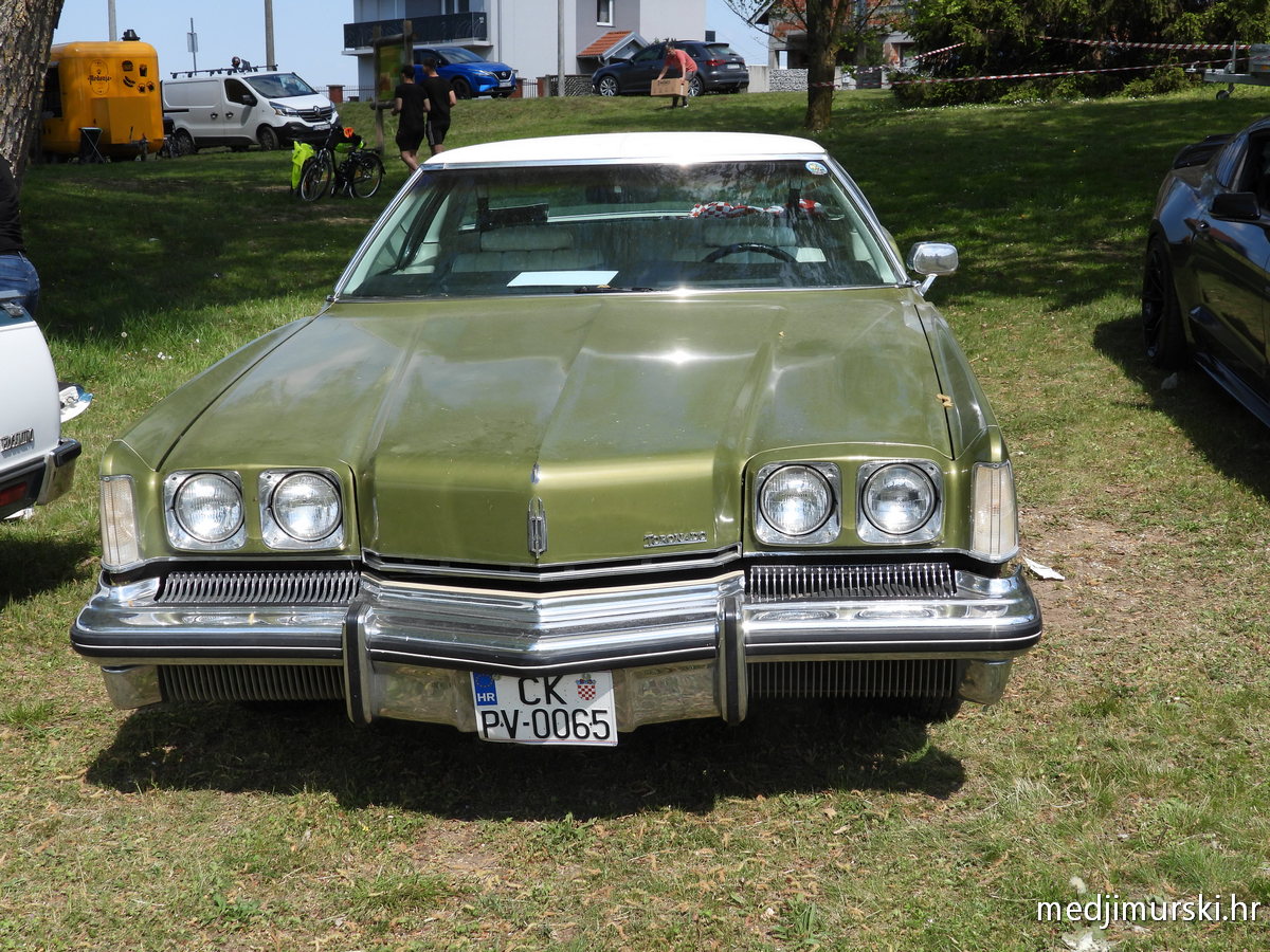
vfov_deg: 29.1
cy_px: 476
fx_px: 1834
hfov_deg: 38.2
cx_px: 635
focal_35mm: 50
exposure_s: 1/1250
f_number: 3.2
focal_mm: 9
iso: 100
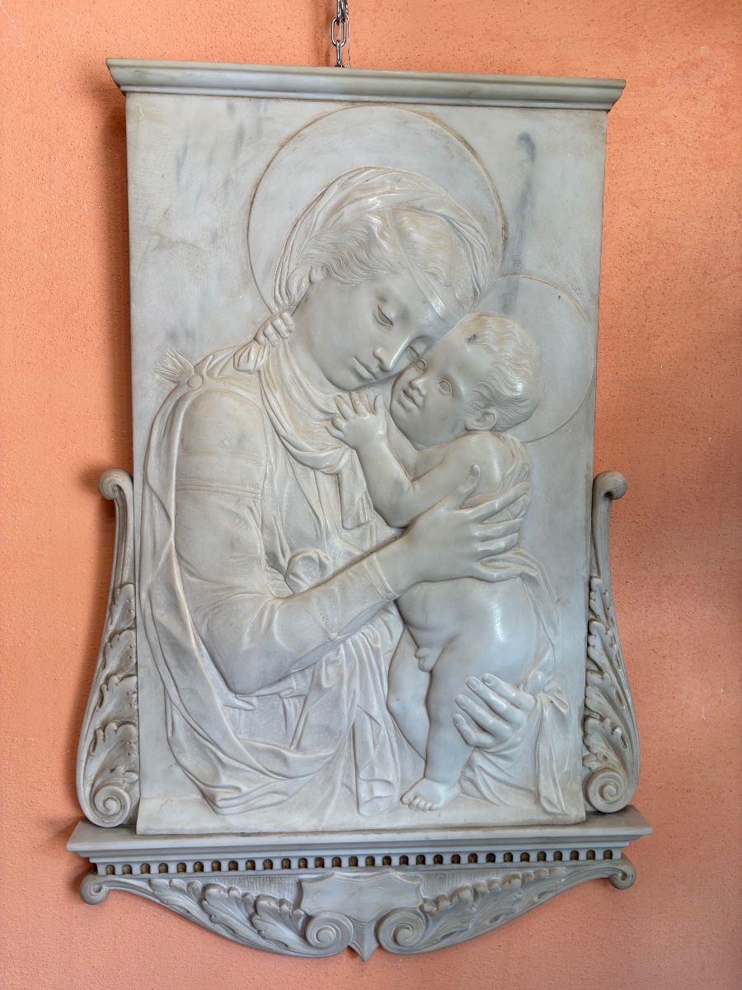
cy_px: 495
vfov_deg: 67.3
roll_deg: +2.6
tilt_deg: -3.7
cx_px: 371
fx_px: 743
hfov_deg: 53.1
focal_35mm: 26
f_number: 1.6
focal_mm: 5.96
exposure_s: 1/100
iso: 50
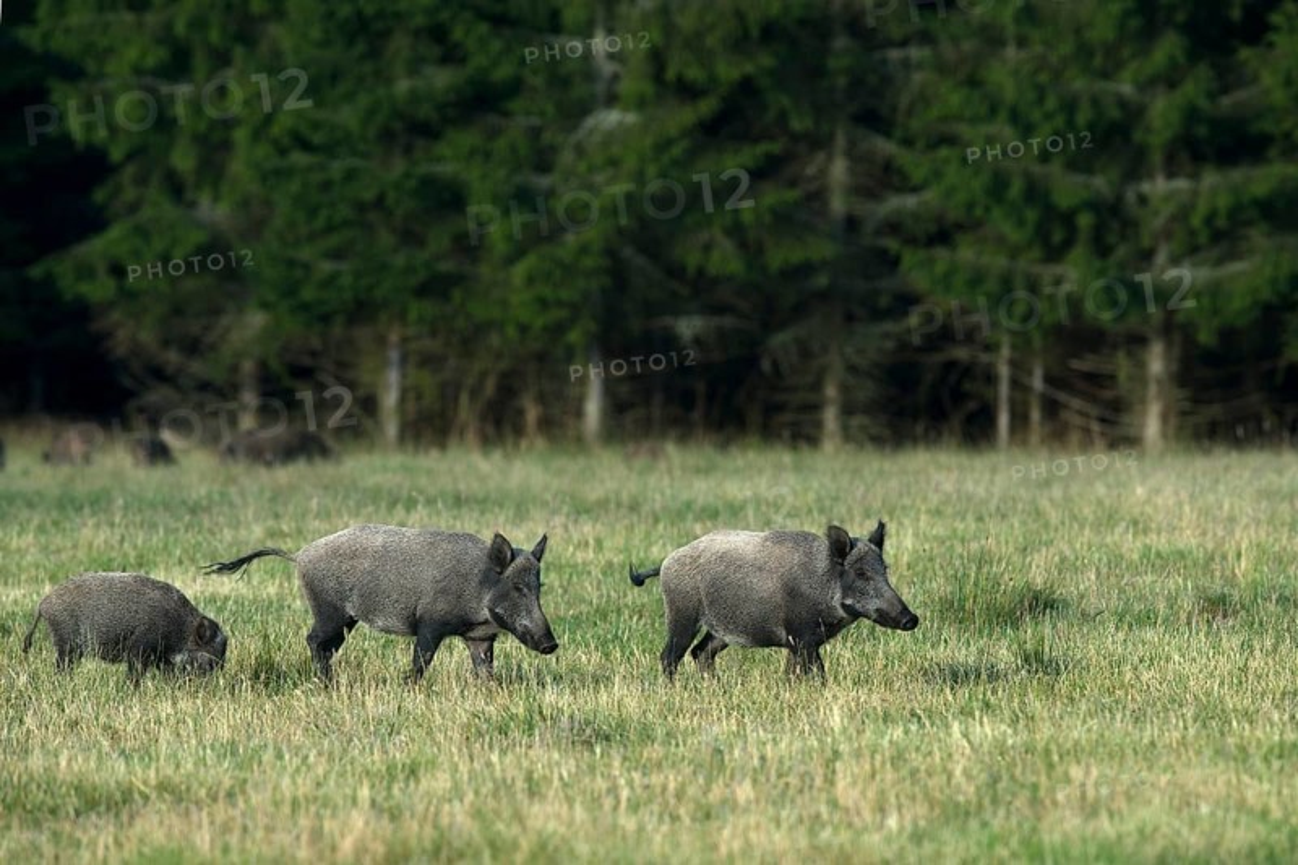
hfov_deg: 3.4
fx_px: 21627
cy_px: 432
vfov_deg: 2.3
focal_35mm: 600
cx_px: 649
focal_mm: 600
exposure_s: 1/800
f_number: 8
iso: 400
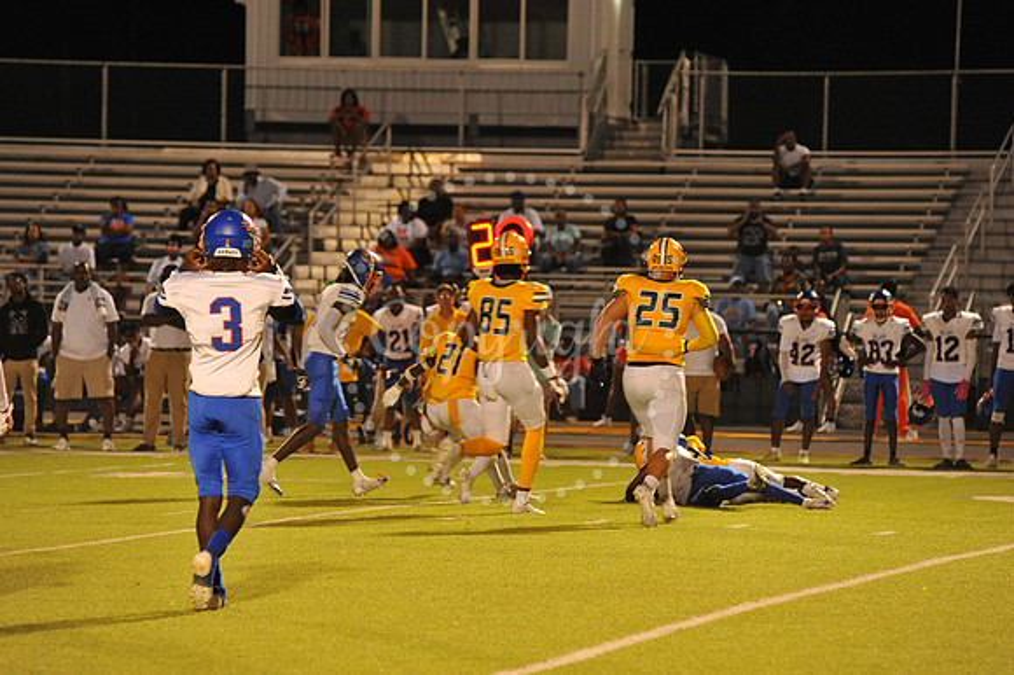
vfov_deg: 6.9
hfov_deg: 10.3
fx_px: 5630
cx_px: 507
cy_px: 338
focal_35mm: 200
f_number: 5
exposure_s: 1/160
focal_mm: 200
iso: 3200
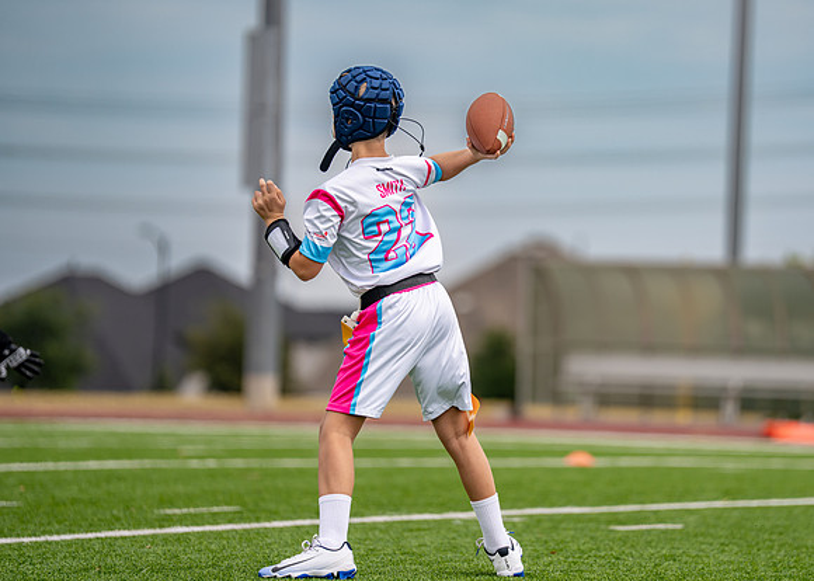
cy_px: 251
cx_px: 494
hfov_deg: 8.3
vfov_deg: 5.9
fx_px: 5595
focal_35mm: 242
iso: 100
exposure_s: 1/2000
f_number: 2.8
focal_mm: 200
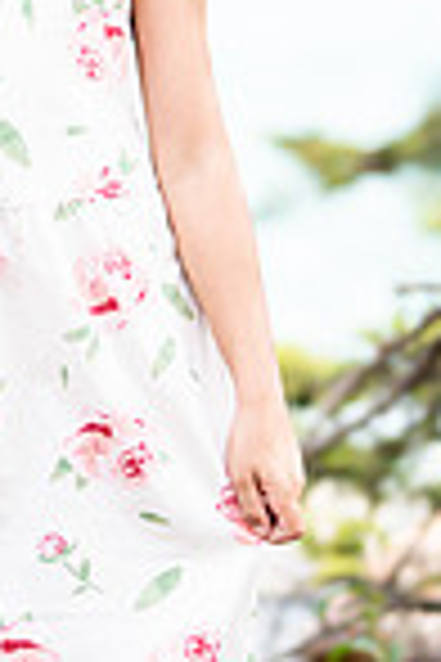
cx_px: 202
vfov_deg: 18.8
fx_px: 1966
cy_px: 81
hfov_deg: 12.8
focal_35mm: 107
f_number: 1.2
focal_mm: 35
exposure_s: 1/4000
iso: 200
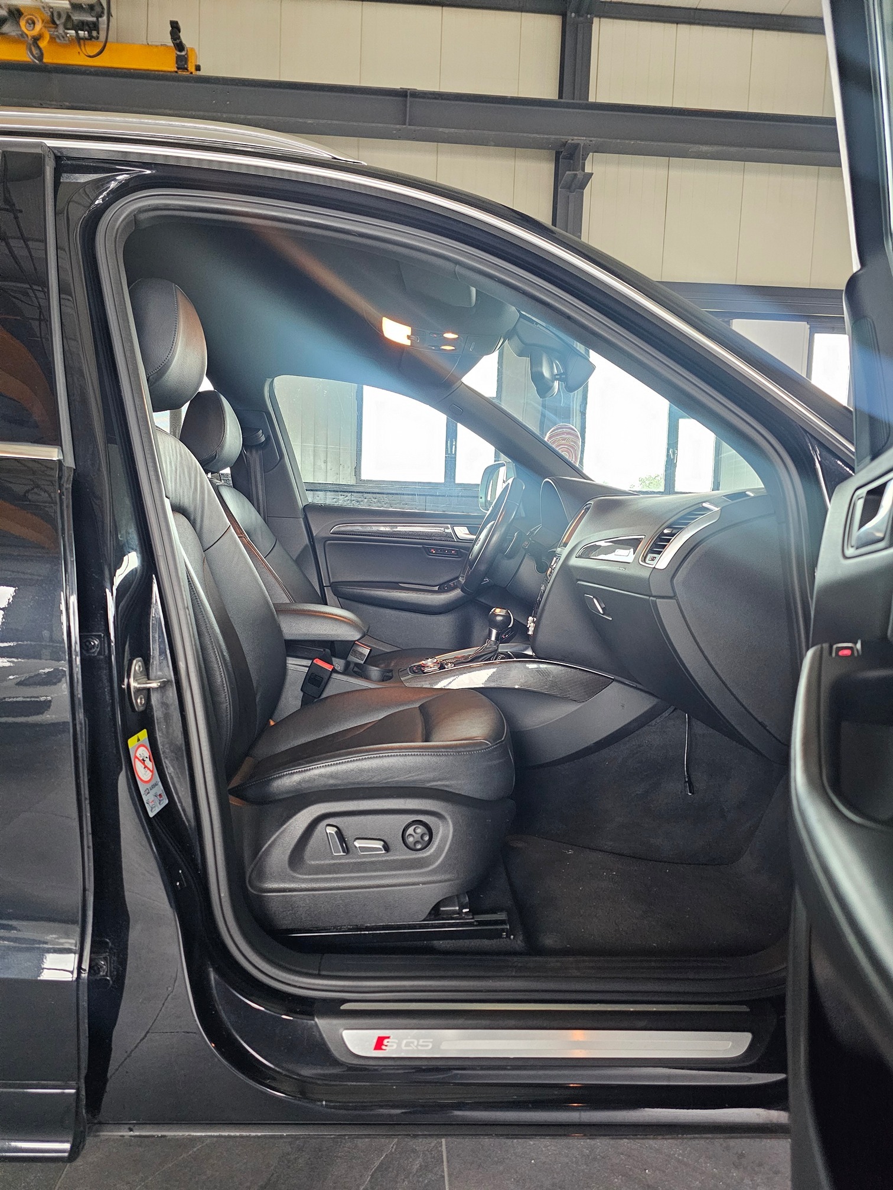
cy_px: 595
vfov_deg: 73.9
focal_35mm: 23
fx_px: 791
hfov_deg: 58.9
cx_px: 446
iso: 800
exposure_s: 1/100
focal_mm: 6.3
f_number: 1.7
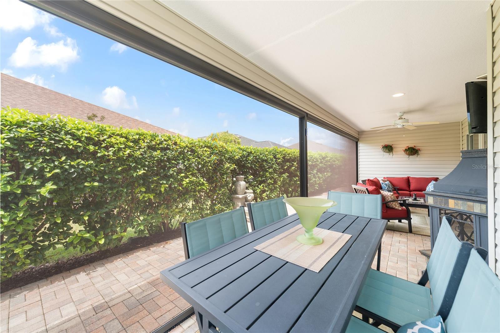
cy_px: 166
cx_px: 250
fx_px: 194
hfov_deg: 104.3
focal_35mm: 14
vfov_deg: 81.2
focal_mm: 14
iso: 200
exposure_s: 1/6
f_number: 8
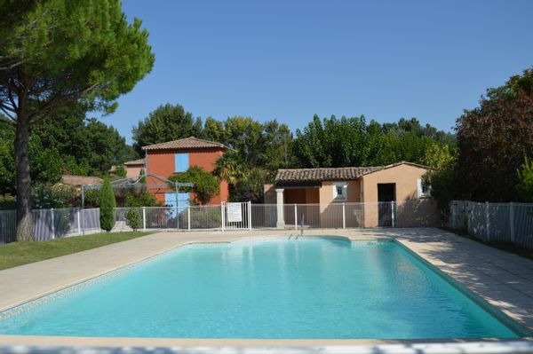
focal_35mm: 34
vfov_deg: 38.3
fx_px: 510
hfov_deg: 55.1
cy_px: 177
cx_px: 266
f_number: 5
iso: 100
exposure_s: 1/800
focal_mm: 23
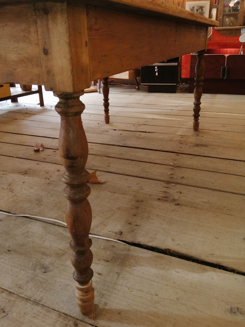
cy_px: 145
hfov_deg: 46.7
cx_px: 111
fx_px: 283
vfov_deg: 59.8
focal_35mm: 30
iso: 64
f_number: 1.8
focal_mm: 3.6
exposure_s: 1/33.3
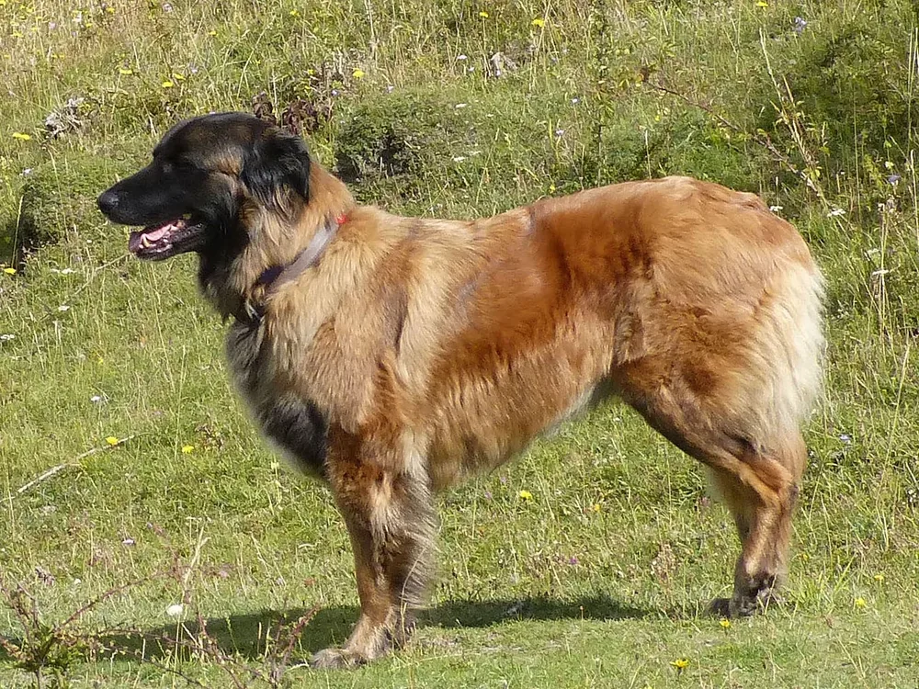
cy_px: 344
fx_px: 1381
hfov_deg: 36.8
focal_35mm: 52
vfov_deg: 28.0
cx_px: 460
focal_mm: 9.2
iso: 100
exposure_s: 1/640
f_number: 4
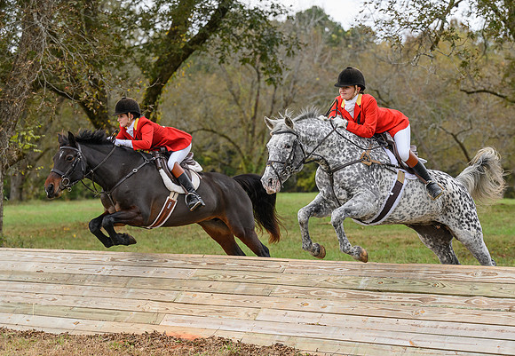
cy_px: 242
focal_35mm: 116
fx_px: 1677
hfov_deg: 17.4
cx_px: 343
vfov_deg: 12.1
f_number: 3.2
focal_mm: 83
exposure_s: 1/800
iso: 640
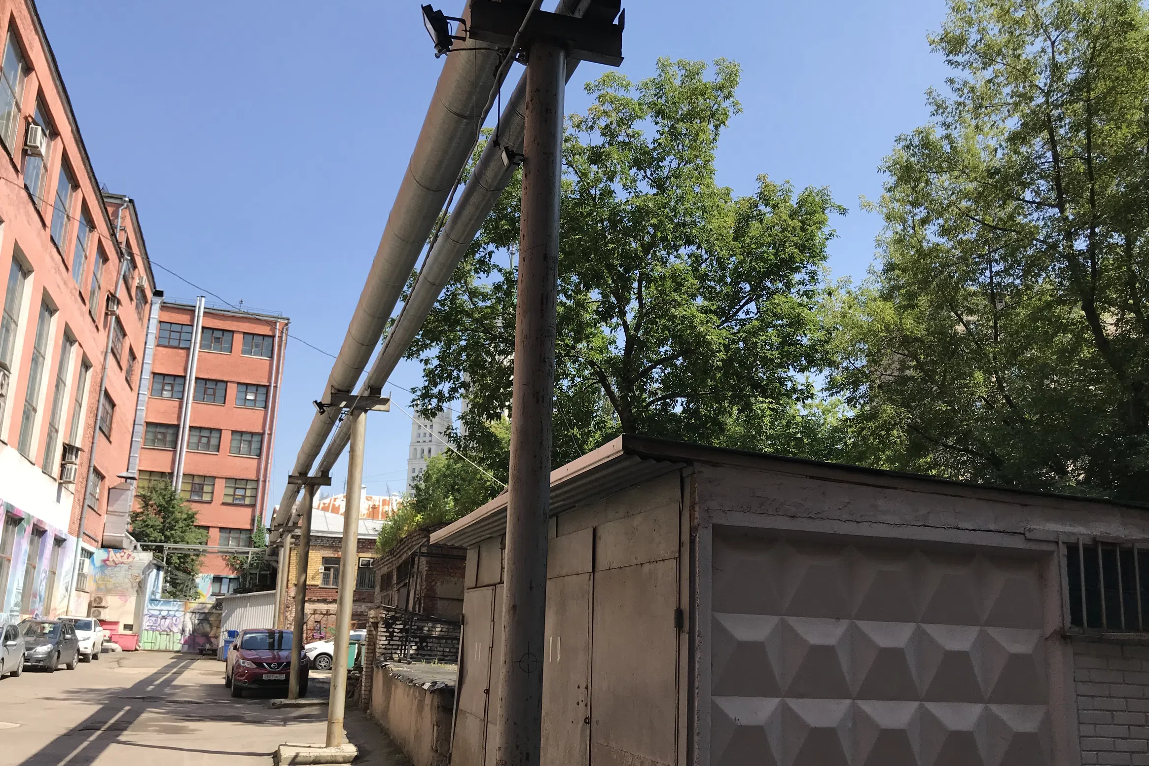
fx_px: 957
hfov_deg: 61.9
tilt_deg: +11.6
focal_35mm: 30
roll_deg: -2.3
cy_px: 434
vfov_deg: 43.5
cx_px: 560
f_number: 1.8
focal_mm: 3.99
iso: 20
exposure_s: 1/1277
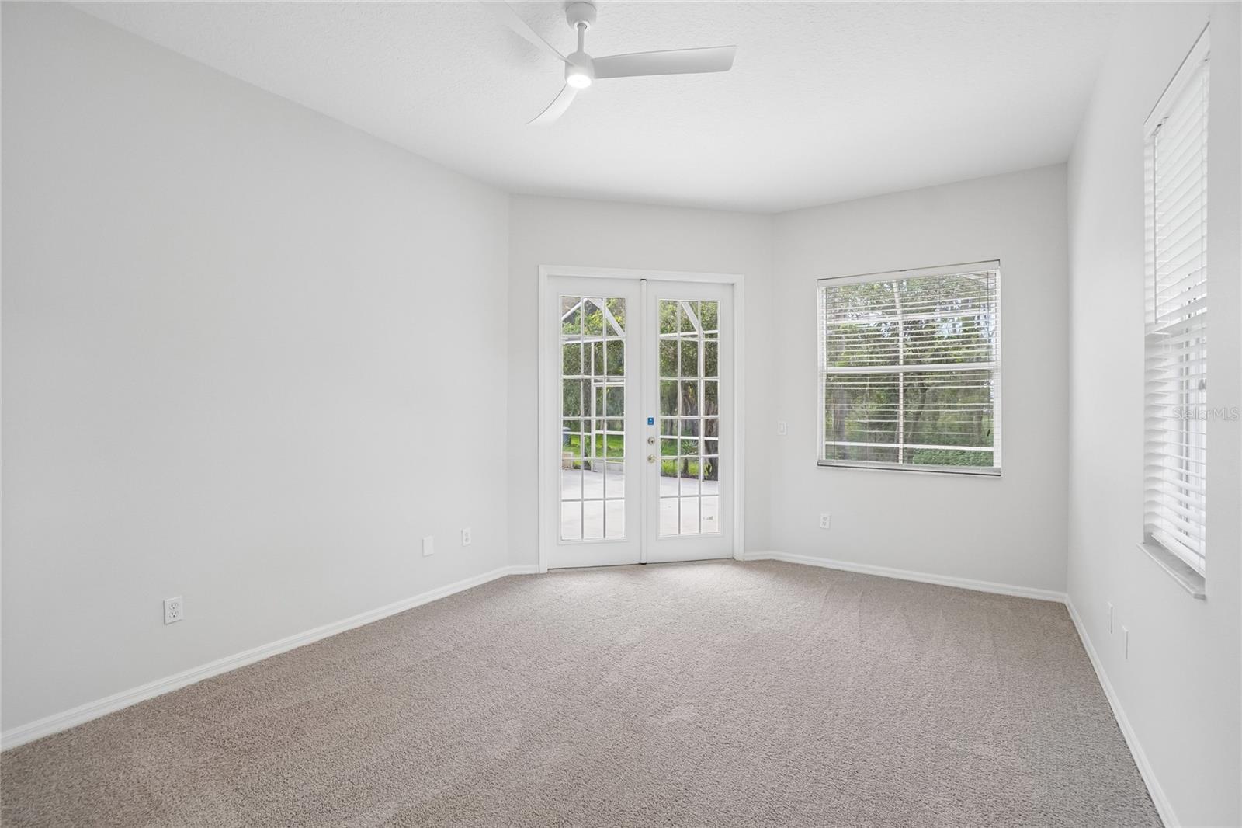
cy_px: 414
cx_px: 621
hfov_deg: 100.4
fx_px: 517
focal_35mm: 15
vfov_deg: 77.3
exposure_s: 1/30
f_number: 8
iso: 320
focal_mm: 10
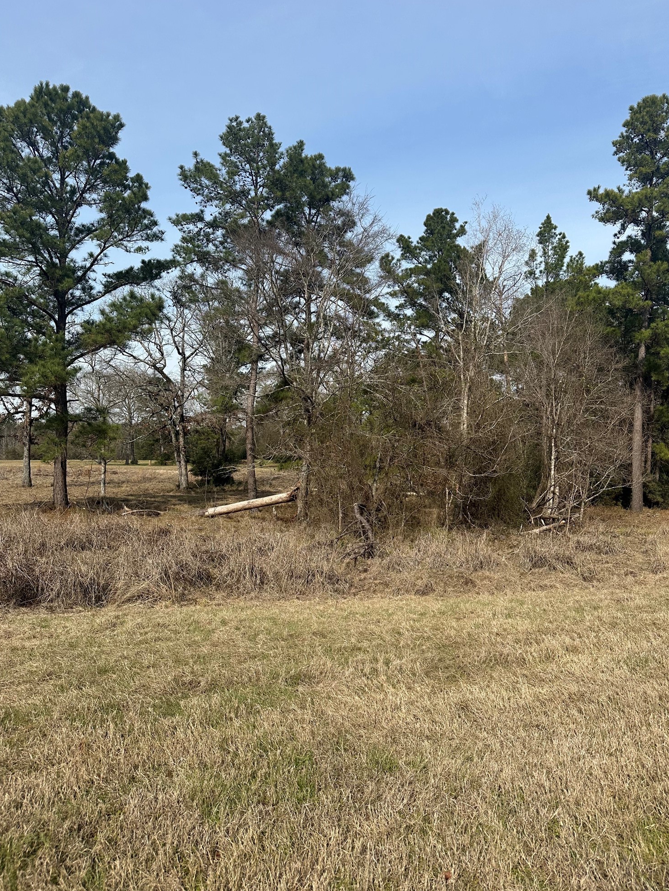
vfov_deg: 69.4
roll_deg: -3.4
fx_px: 644
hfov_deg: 54.9
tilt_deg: +2.4
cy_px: 437
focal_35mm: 25
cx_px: 343
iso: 80
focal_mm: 6.86
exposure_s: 1/4762
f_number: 1.78
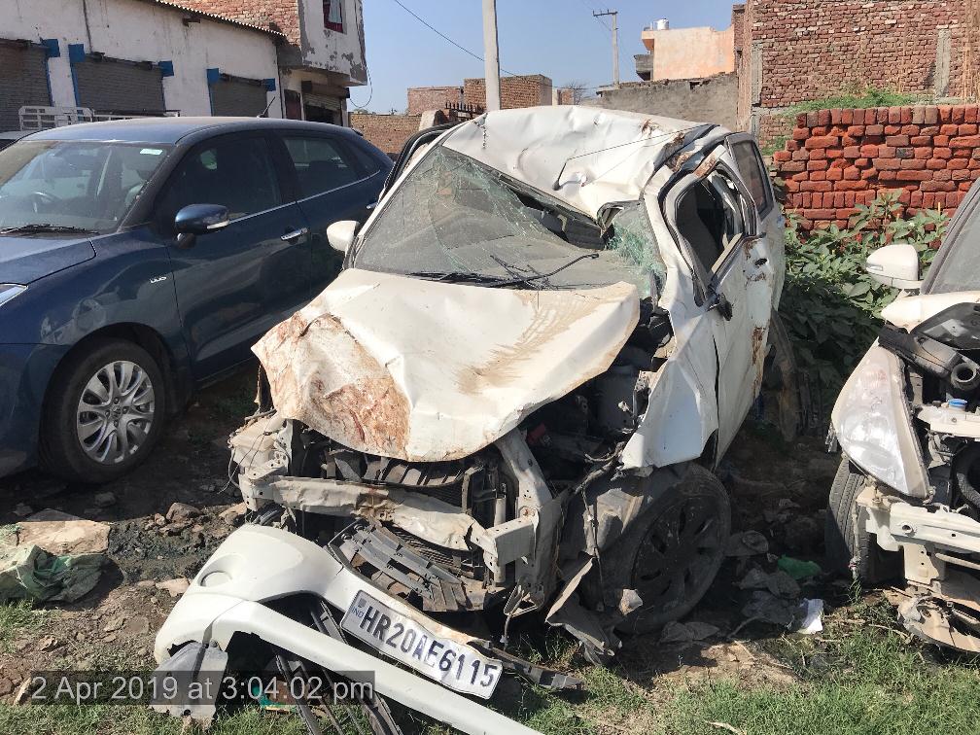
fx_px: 793
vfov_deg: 49.7
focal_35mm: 28
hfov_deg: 63.4
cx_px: 490
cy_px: 368
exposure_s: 1/3195
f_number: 1.8
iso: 20
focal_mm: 3.99
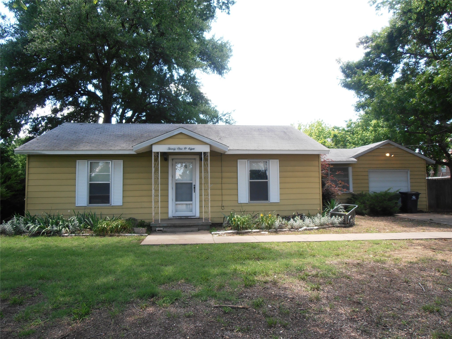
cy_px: 170
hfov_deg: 71.6
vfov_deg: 56.8
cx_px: 226
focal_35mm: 24
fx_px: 313
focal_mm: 4.2
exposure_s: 1/200
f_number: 3
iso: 80
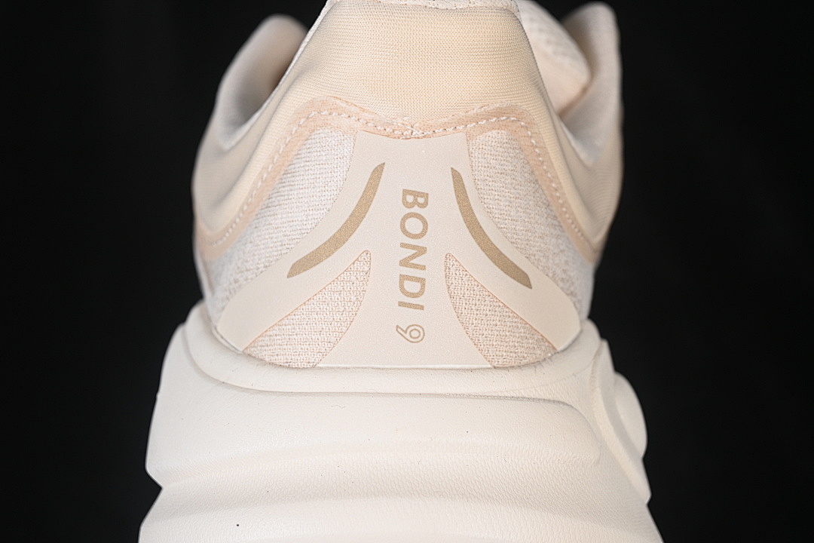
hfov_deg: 27.0
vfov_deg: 18.2
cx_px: 407
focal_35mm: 75
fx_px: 1696
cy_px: 272
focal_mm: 50
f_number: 7.1
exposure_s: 1/80
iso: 160
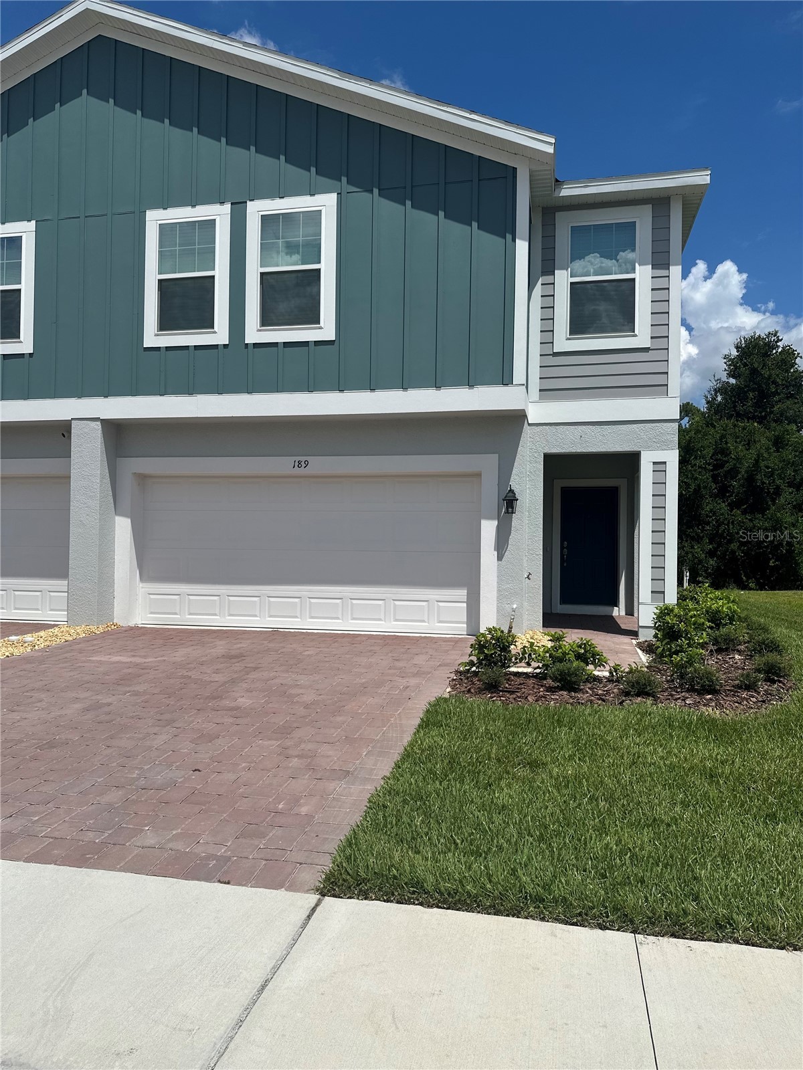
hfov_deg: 56.8
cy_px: 535
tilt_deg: +2.7
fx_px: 742
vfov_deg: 71.6
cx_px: 402
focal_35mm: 24
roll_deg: -1.8
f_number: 1.78
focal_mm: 6.86
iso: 80
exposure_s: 1/12048
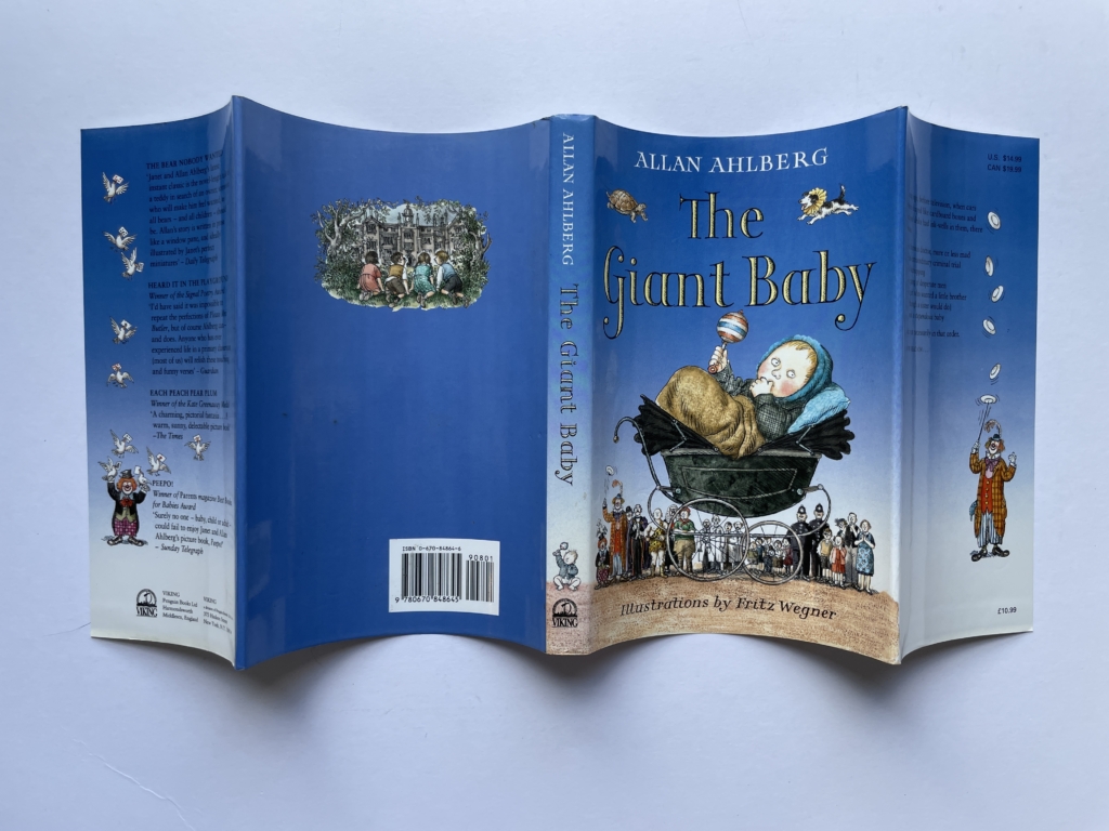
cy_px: 416
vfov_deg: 53.1
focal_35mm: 26
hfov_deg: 67.3
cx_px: 554
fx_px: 833
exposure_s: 1/360
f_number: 1.6
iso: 32
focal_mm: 4.2
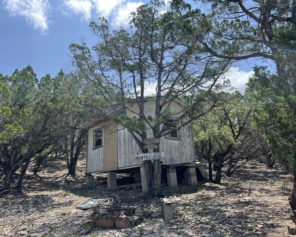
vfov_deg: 51.5
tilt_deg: +16.3
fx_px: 245
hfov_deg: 62.1
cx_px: 138
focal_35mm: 28
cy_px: 121
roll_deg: +2.2
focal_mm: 5.7
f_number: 1.5
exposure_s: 1/1869
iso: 50
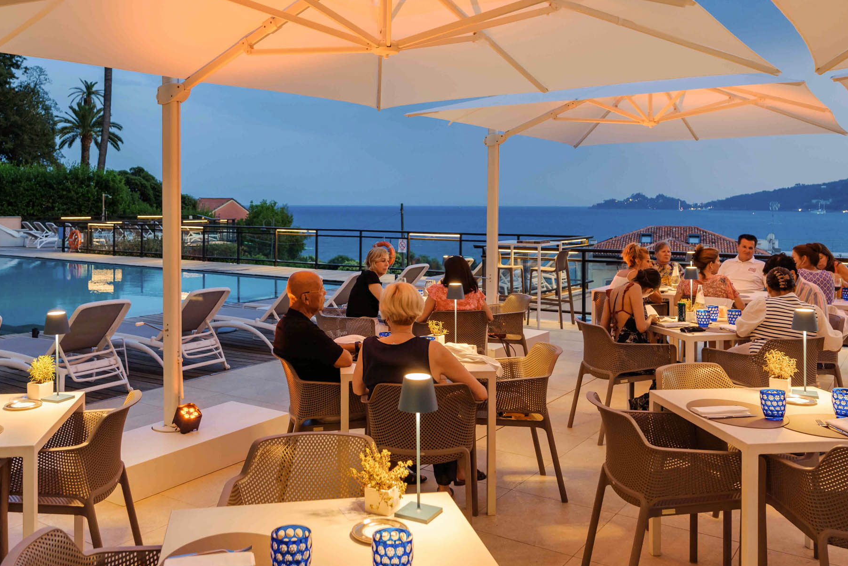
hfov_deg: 60.5
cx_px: 370
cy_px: 196
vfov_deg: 42.2
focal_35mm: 31
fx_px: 723
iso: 100
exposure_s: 1/5
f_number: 4
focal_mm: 21.5
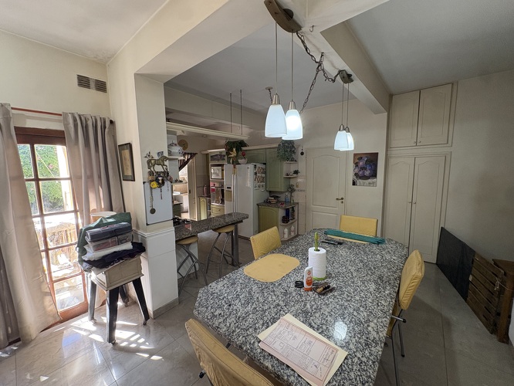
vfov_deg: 85.7
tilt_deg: -6.4
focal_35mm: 14
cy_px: 193
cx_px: 257
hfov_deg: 102.0
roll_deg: +1.4
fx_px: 208
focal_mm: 2.22
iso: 320
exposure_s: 1/50
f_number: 2.2
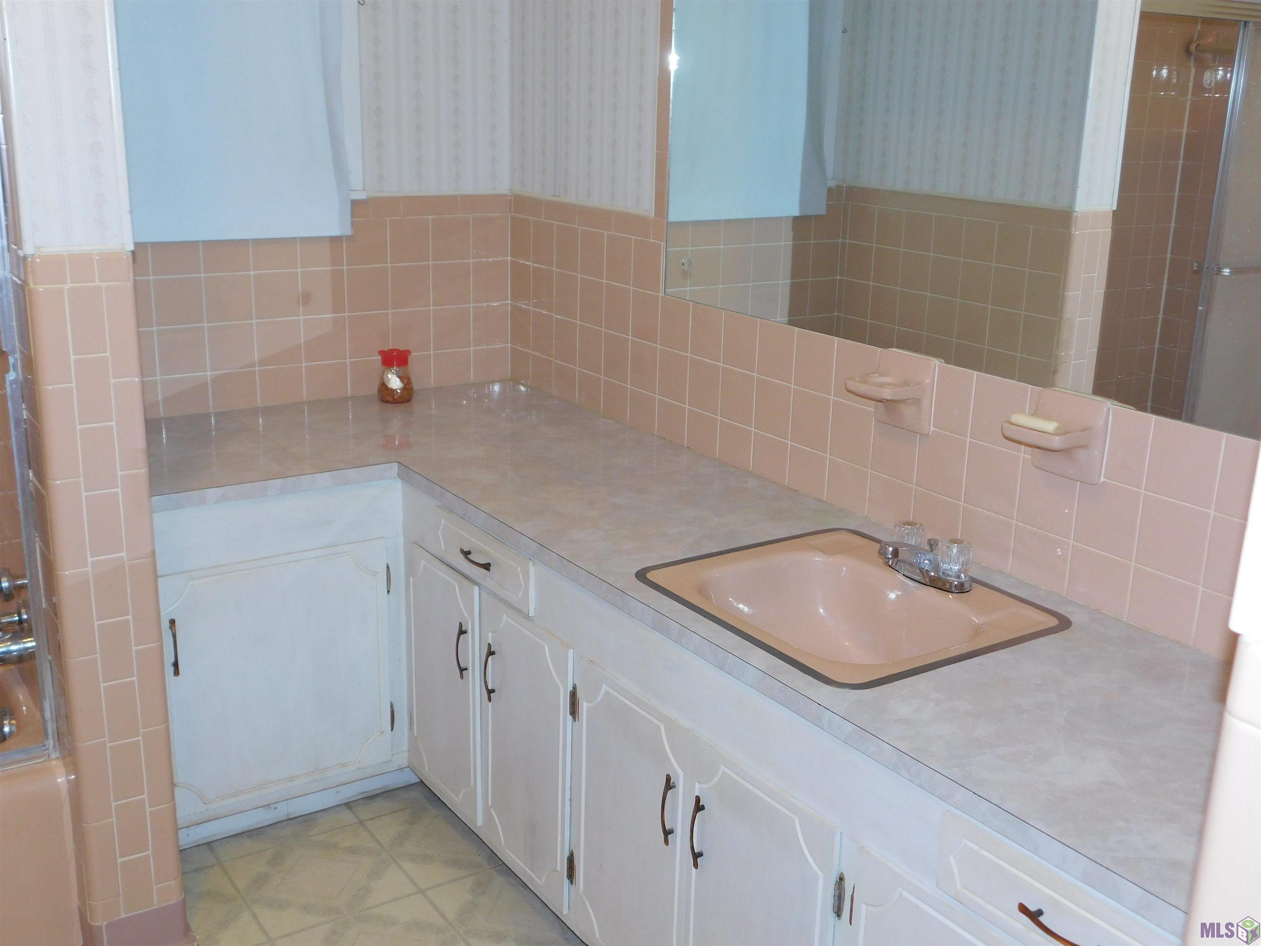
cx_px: 630
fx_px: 1311
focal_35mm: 36
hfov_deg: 51.4
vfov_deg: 39.7
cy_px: 473
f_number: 3.5
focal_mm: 6.3
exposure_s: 1/30
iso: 200
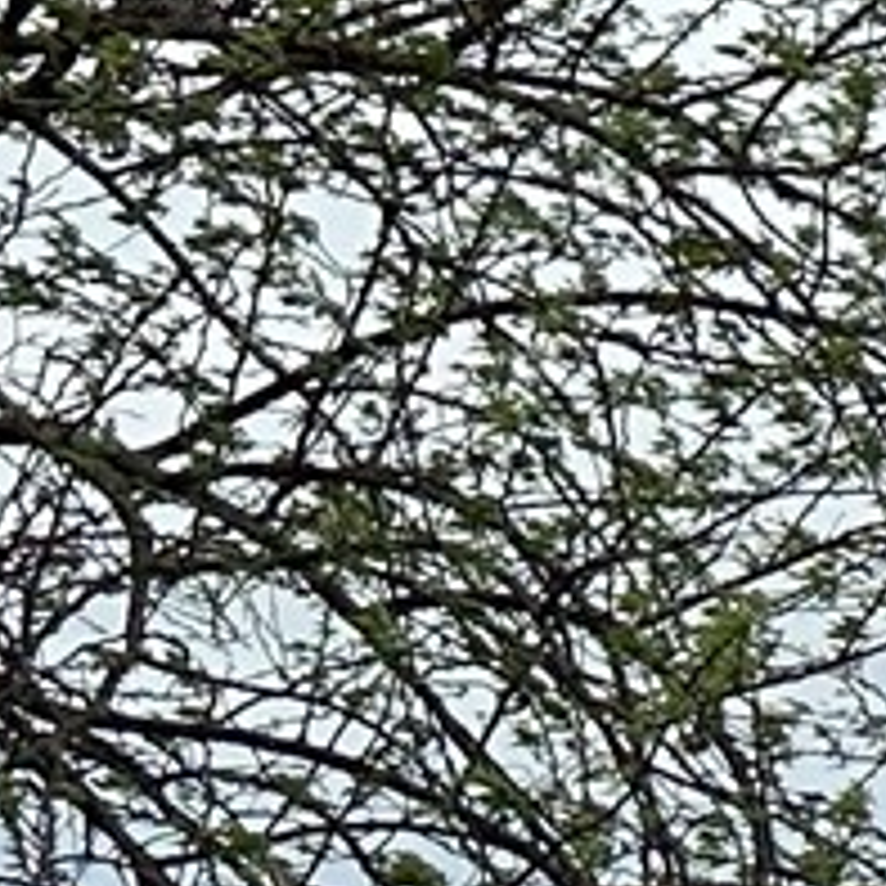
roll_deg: -0.2
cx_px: 4043
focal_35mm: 220
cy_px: 738
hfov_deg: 6.0
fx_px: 6371
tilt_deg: +4.8
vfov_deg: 7.9
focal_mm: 6.86
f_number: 1.78
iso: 80
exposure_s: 1/6623
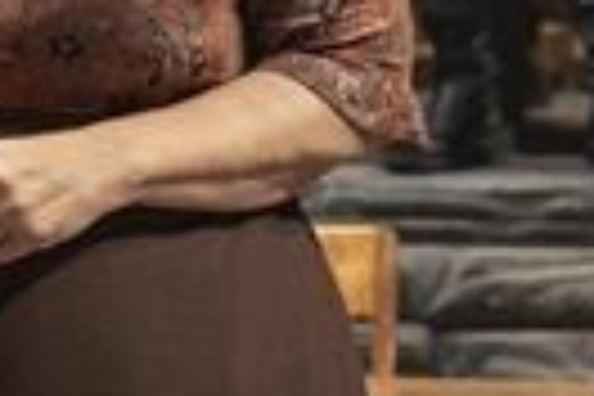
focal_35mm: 276
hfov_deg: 7.5
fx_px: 4554
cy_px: -146
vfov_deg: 5.0
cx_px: 459
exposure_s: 1/250
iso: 1600
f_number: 4
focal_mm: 56
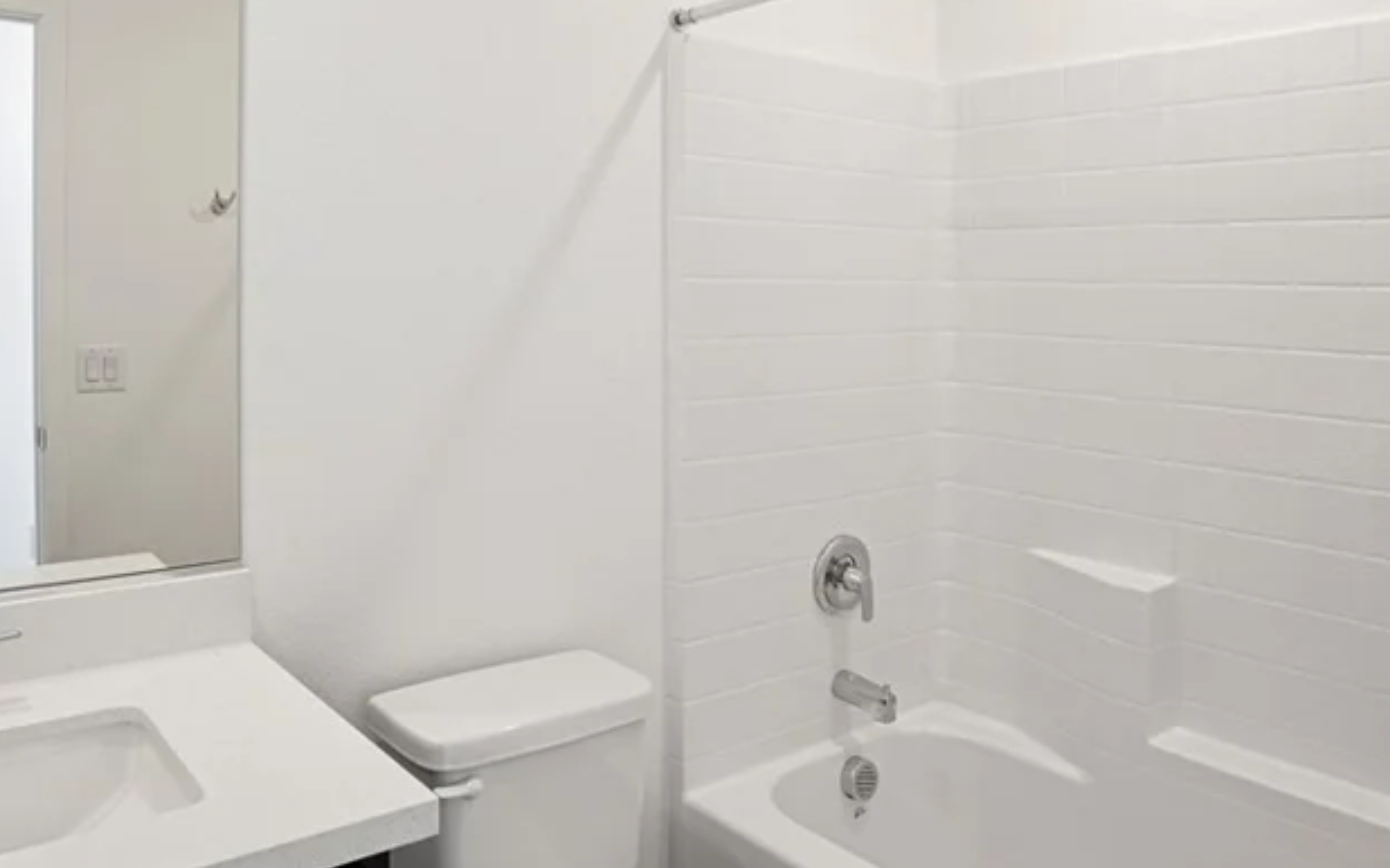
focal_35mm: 27
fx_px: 1023
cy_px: 288
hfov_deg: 68.0
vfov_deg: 45.3
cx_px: 592
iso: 400
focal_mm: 16
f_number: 8
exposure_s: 1/30
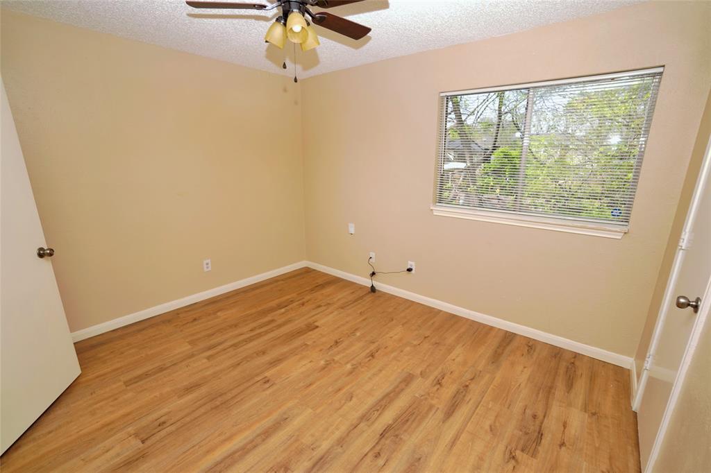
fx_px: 296
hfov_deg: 100.4
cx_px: 356
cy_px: 236
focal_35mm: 15
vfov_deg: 77.3
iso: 50
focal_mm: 10
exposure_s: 1/125
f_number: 4
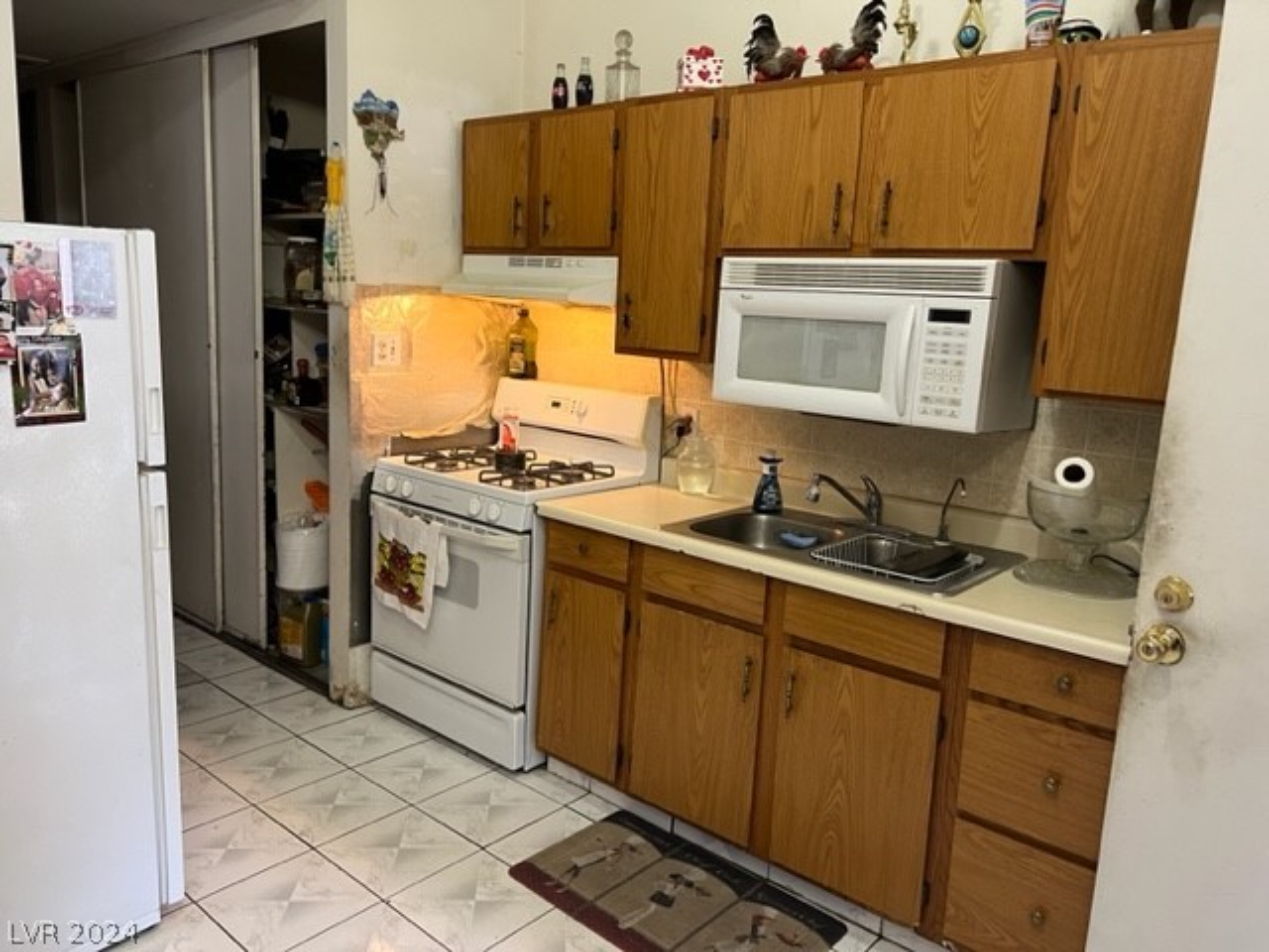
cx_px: 634
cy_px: 476
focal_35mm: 26
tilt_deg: -8.9
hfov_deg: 67.3
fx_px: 953
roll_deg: -2.0
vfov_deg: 53.1
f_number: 1.5
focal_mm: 5.7
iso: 160
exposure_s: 1/60
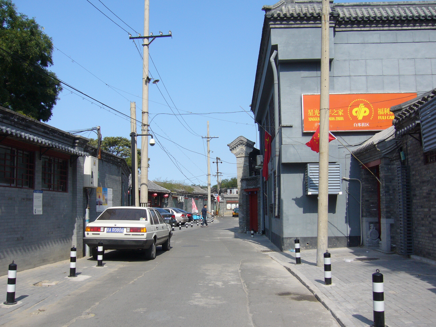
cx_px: 218
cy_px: 164
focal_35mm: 35
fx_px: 441
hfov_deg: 52.6
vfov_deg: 40.7
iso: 80
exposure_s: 1/320
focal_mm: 5.8
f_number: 5.6
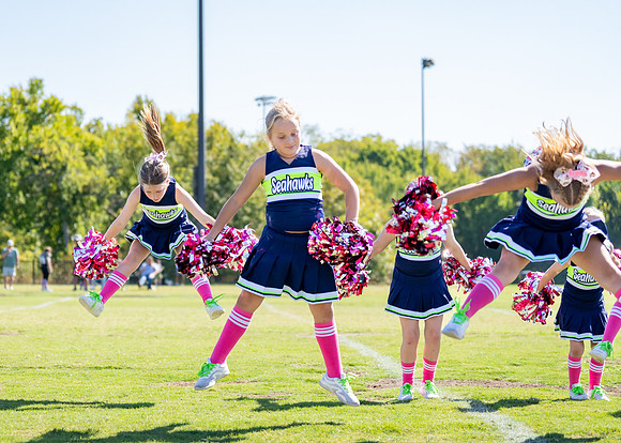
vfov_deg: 15.6
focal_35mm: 92
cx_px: 205
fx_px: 1621
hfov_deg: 21.6
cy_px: 266
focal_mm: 70
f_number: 2.8
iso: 200
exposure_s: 1/2000
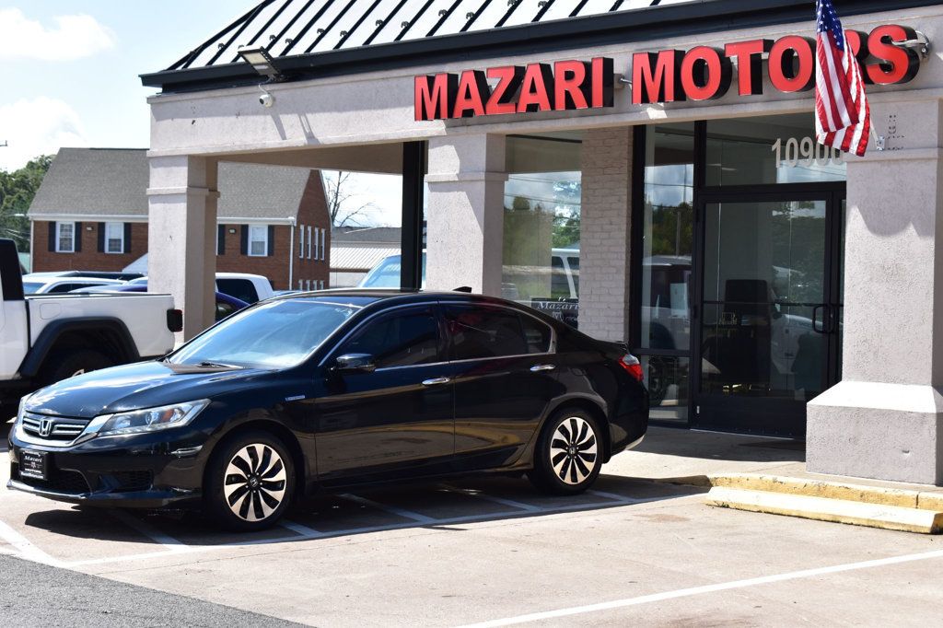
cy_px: 314
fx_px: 1885
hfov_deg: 28.1
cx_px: 472
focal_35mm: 72
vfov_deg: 18.9
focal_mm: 48
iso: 400
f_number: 11
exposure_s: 1/400
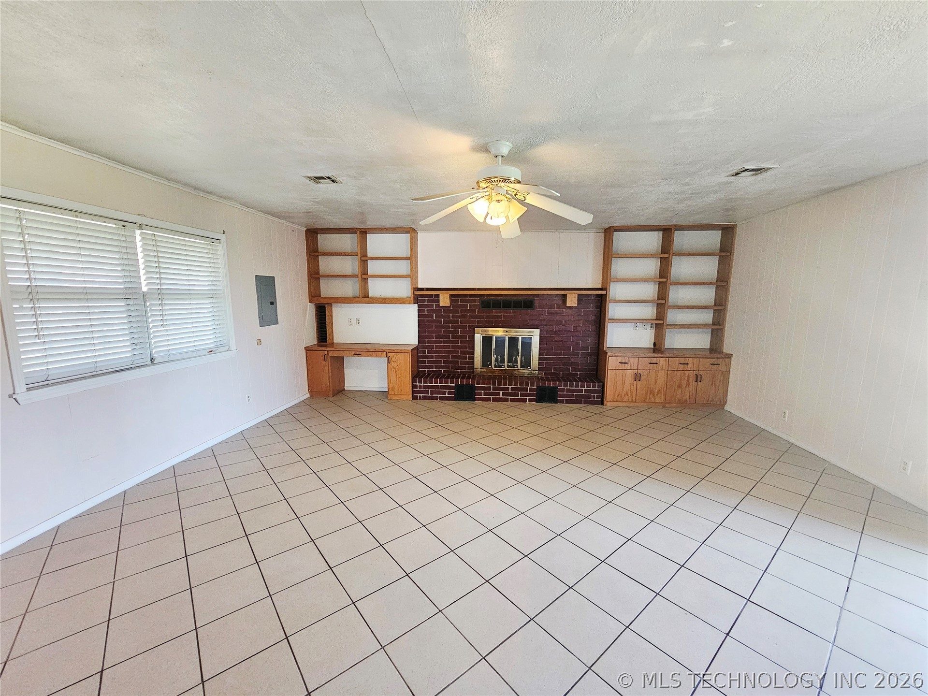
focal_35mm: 13
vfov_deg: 89.9
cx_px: 464
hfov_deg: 106.2
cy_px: 348
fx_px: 349
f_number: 2.2
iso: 400
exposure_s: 1/60.2
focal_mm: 2.2
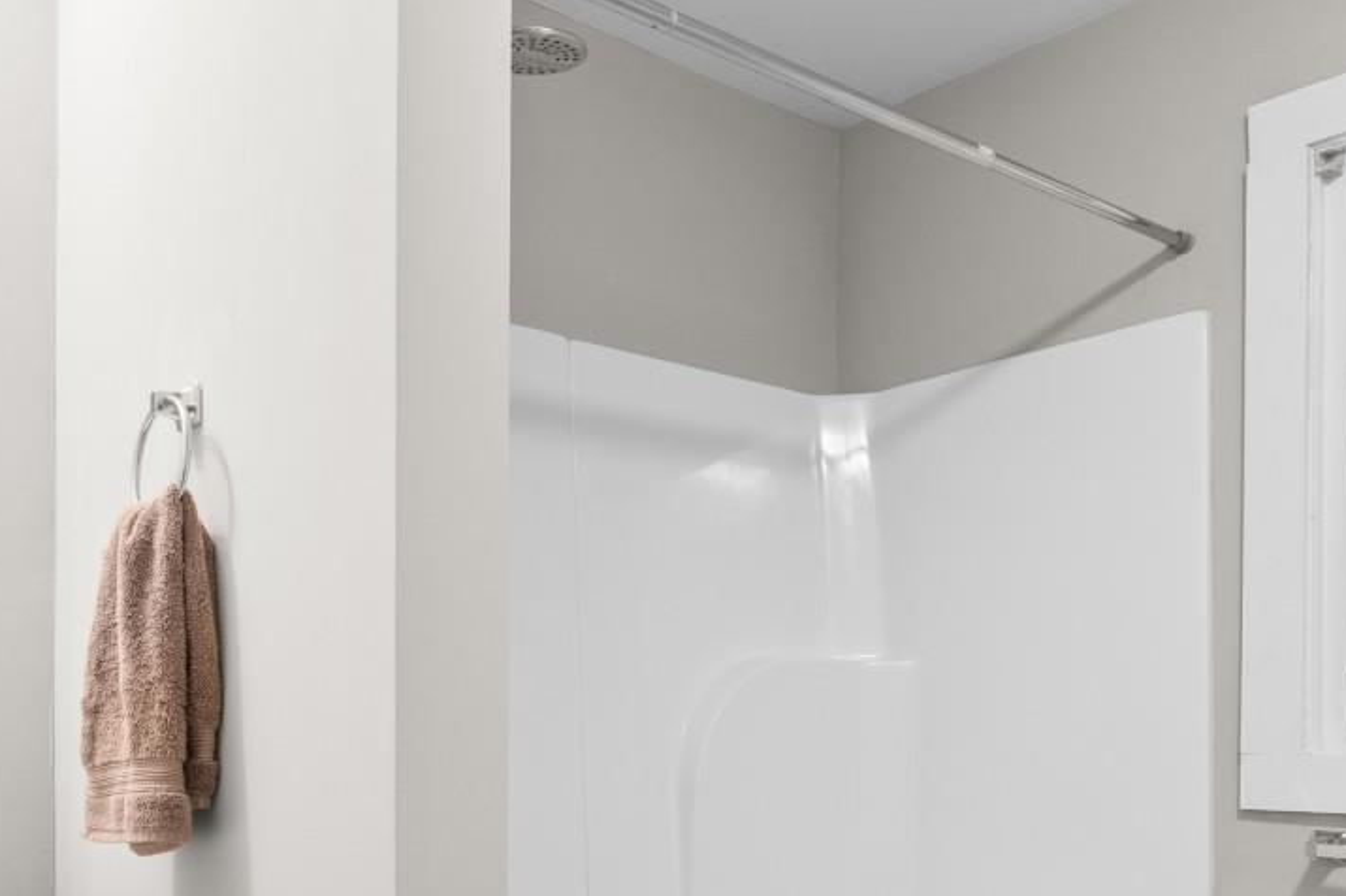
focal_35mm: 34
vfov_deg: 37.5
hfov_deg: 55.3
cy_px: 713
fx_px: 1271
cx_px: 518
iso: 100
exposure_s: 1/2
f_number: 4.5
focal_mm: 10
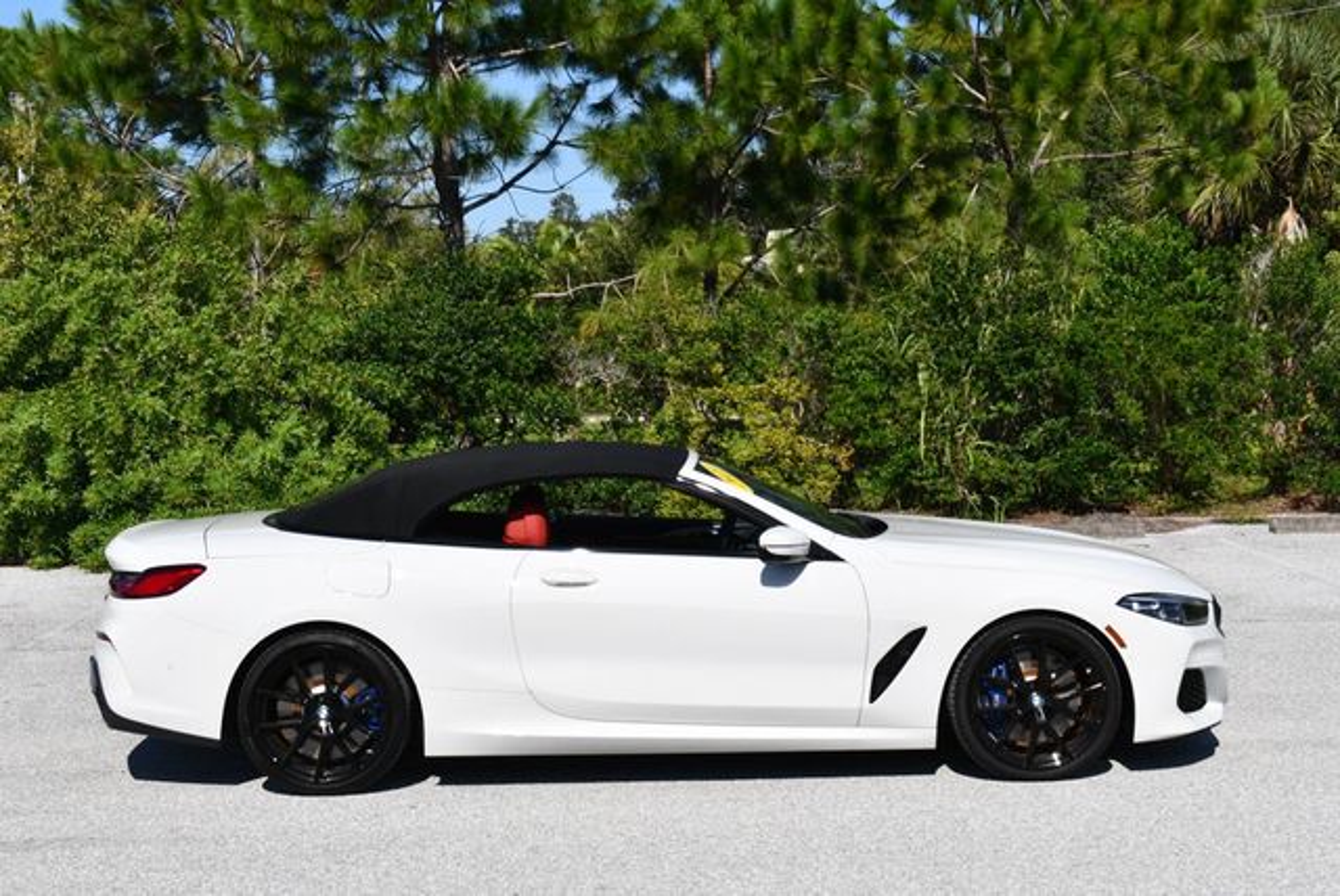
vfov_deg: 23.4
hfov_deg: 34.5
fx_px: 2161
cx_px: 670
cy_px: 448
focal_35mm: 58
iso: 100
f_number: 9
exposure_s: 1/320
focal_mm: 29
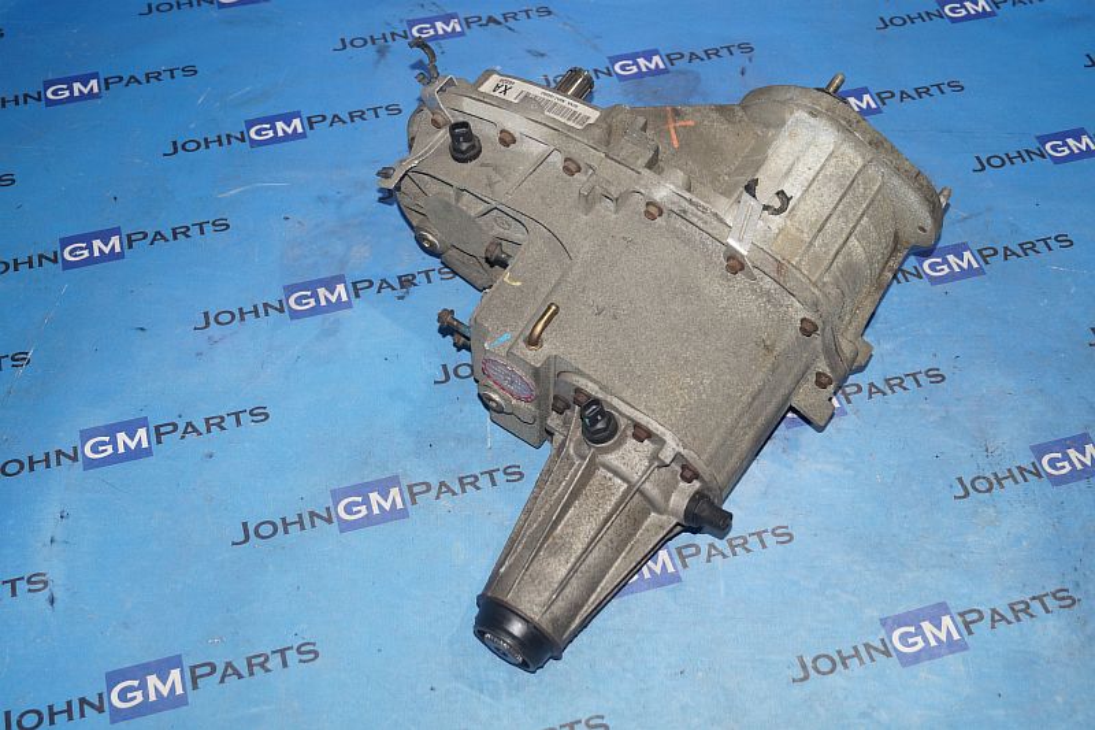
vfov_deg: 31.9
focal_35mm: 42
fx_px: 1277
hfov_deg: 46.4
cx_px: 548
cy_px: 365
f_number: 4.5
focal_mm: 28
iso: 800
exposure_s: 1/160
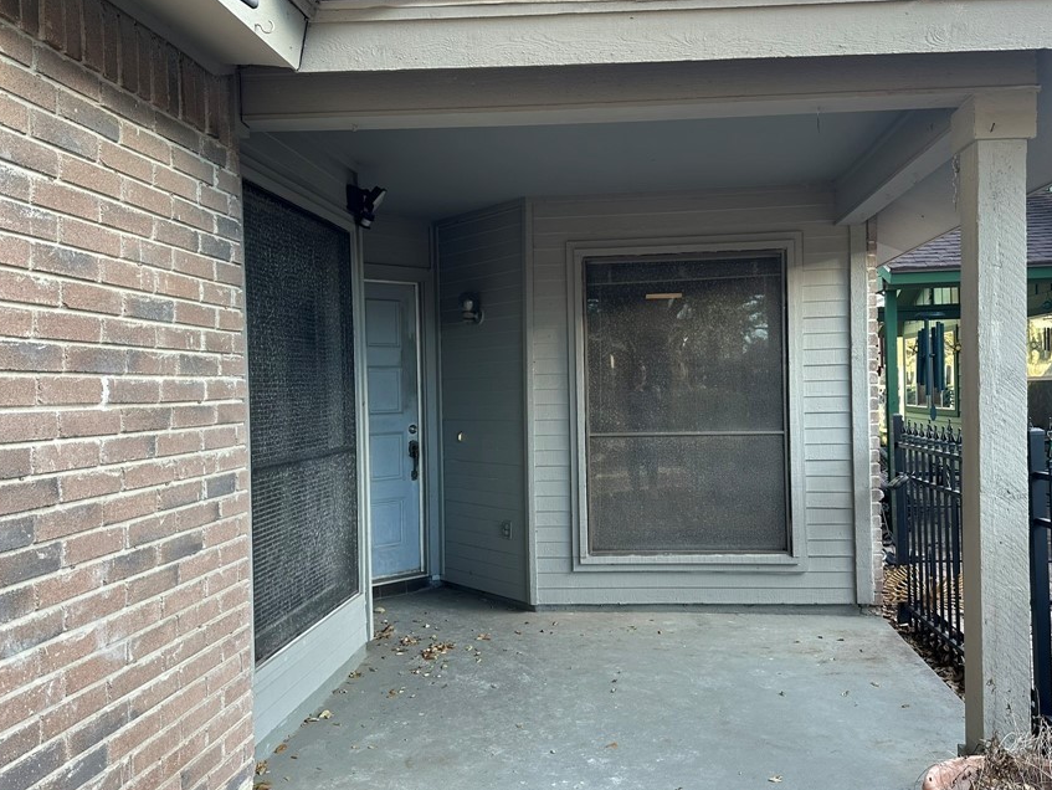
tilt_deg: +0.0
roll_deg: +1.4
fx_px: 882
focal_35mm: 29
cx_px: 578
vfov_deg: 48.3
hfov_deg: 61.5
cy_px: 391
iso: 64
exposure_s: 1/130
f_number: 1.78
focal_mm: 6.86
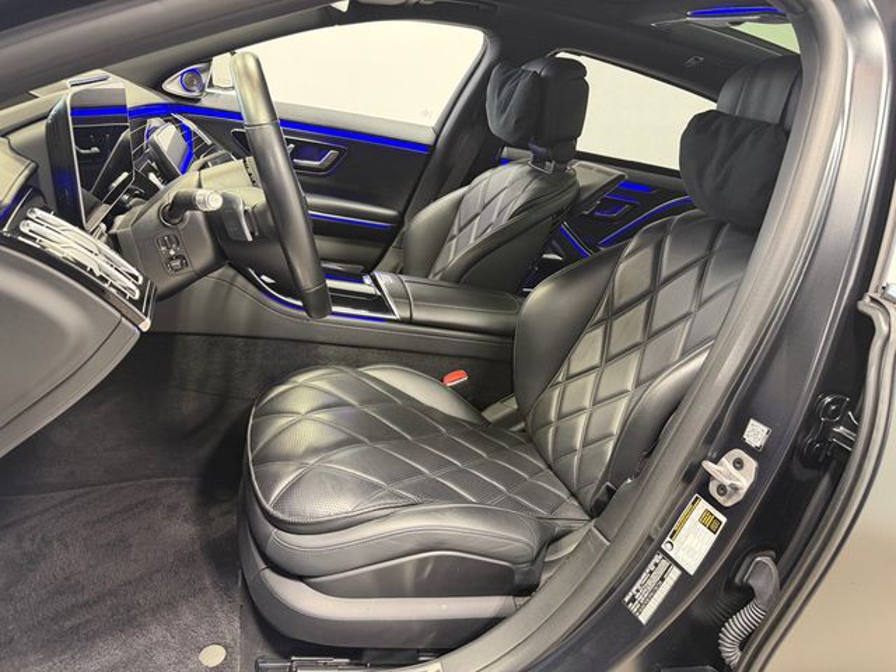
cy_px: 336
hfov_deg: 71.6
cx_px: 448
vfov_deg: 56.8
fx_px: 621
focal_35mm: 24
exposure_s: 1/60
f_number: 1.78
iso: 320
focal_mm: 6.76
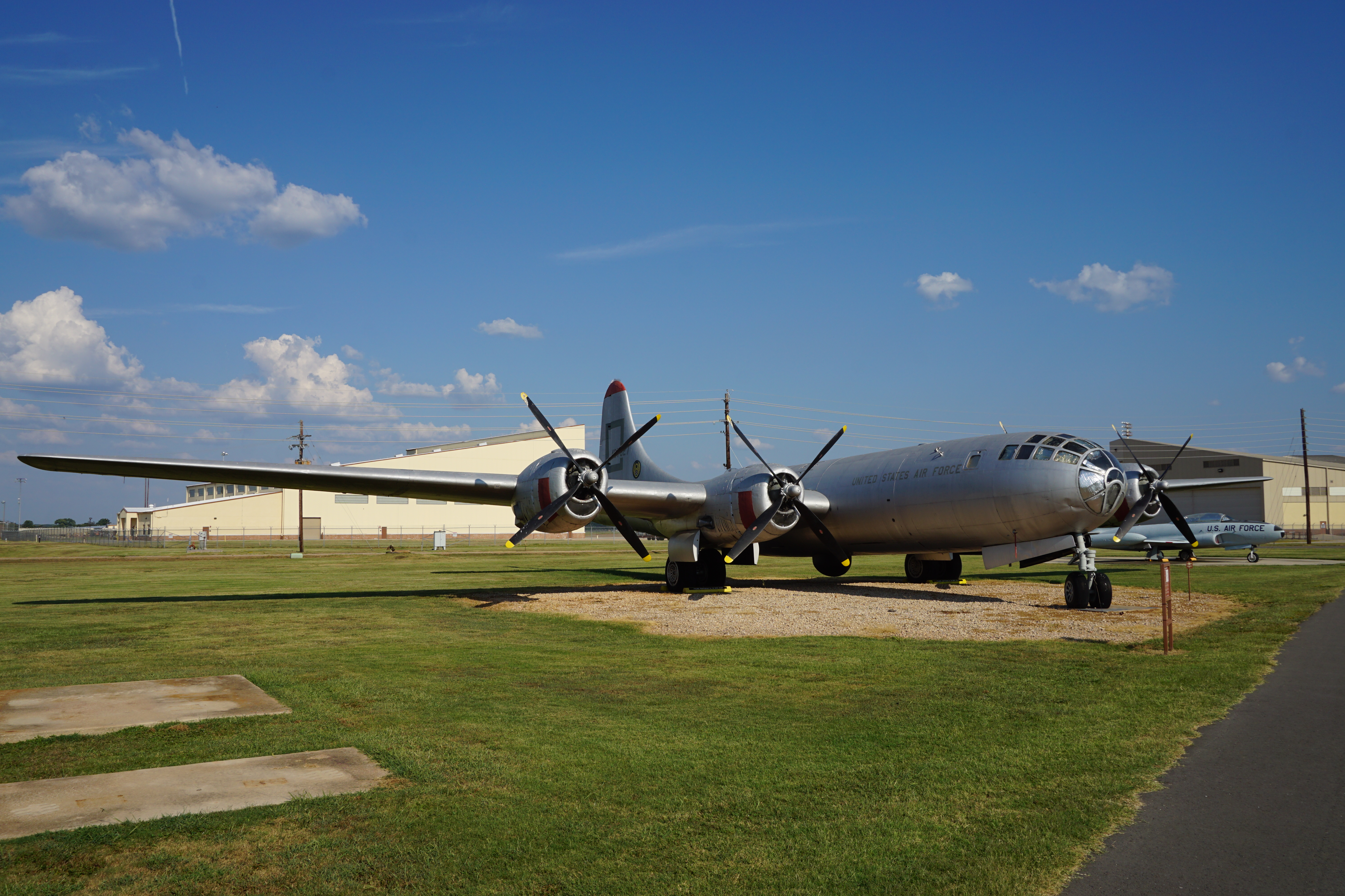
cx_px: 672
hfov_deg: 61.9
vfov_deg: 43.6
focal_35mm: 30
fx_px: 1121
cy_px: 448
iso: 100
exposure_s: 1/250
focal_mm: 20
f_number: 11
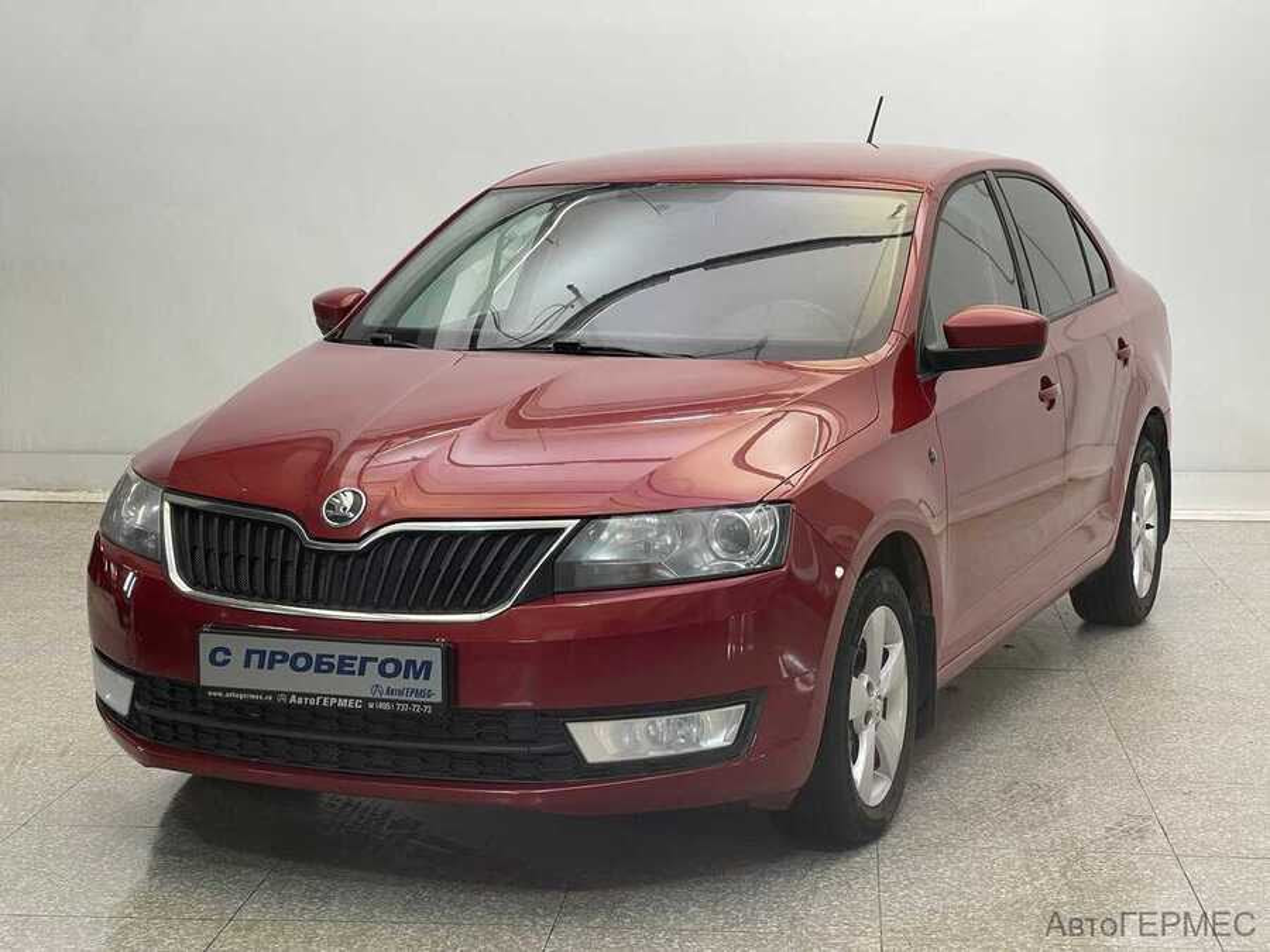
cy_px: 476
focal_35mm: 64
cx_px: 635
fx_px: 2348
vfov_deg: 22.9
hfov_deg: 30.3
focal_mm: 7.5
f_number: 2.2
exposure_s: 1/50
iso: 125
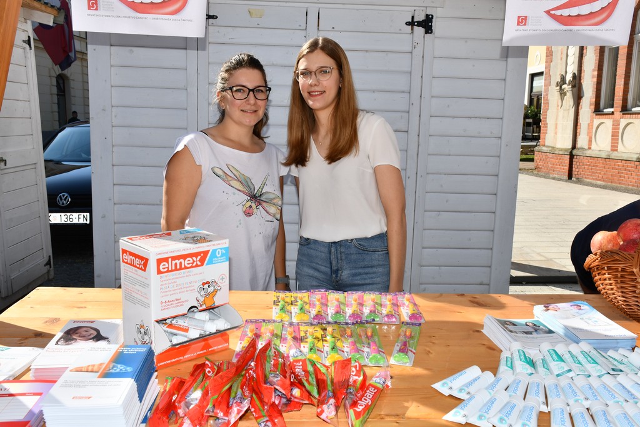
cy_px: 214
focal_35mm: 34
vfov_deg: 38.9
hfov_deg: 55.8
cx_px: 320
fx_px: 604
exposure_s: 1/250
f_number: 9
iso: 100
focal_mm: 23
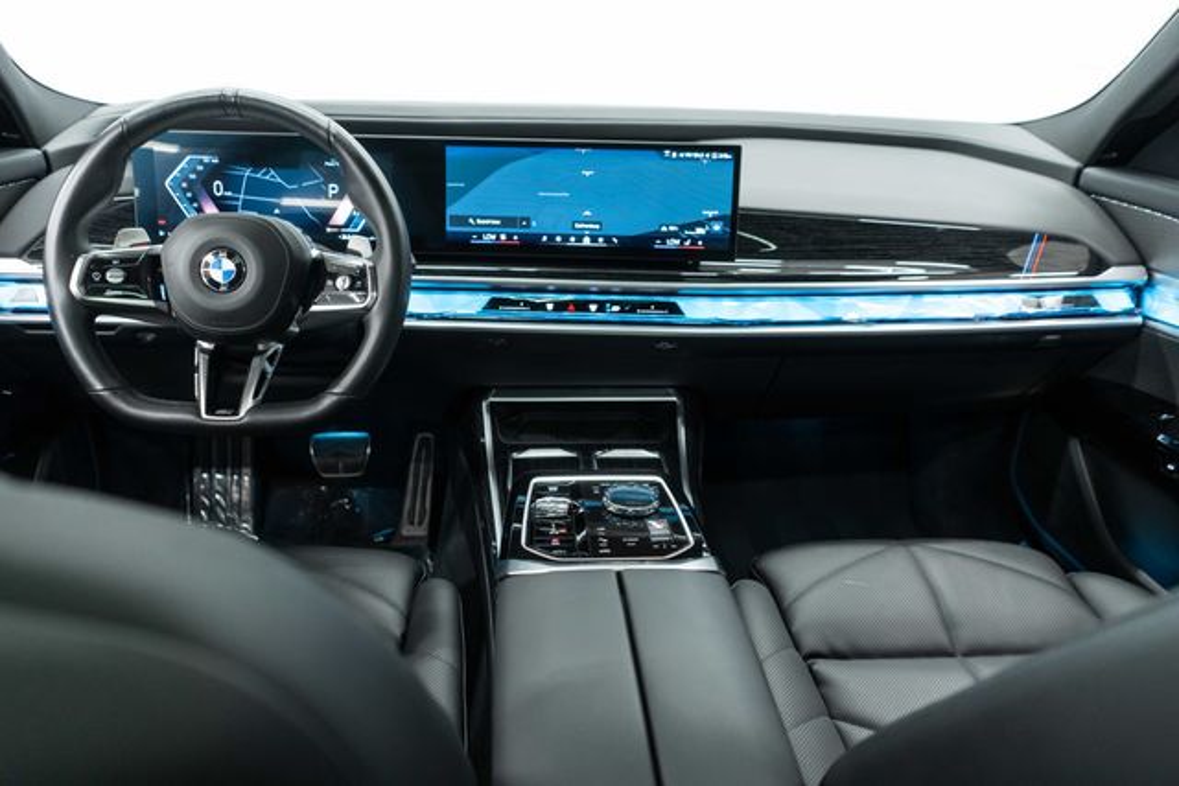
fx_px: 917
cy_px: 393
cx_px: 590
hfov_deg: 65.5
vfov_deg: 46.4
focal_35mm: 28
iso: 1250
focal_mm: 28
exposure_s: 1/50
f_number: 3.2
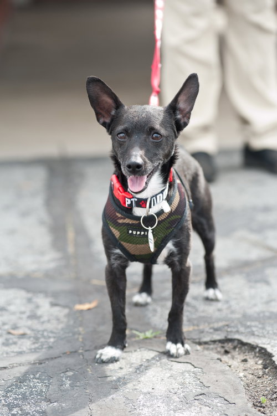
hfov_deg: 13.0
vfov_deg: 19.5
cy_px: 208
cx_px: 138
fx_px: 1213
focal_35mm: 105
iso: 1600
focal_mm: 105
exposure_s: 1/1250
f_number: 4.5
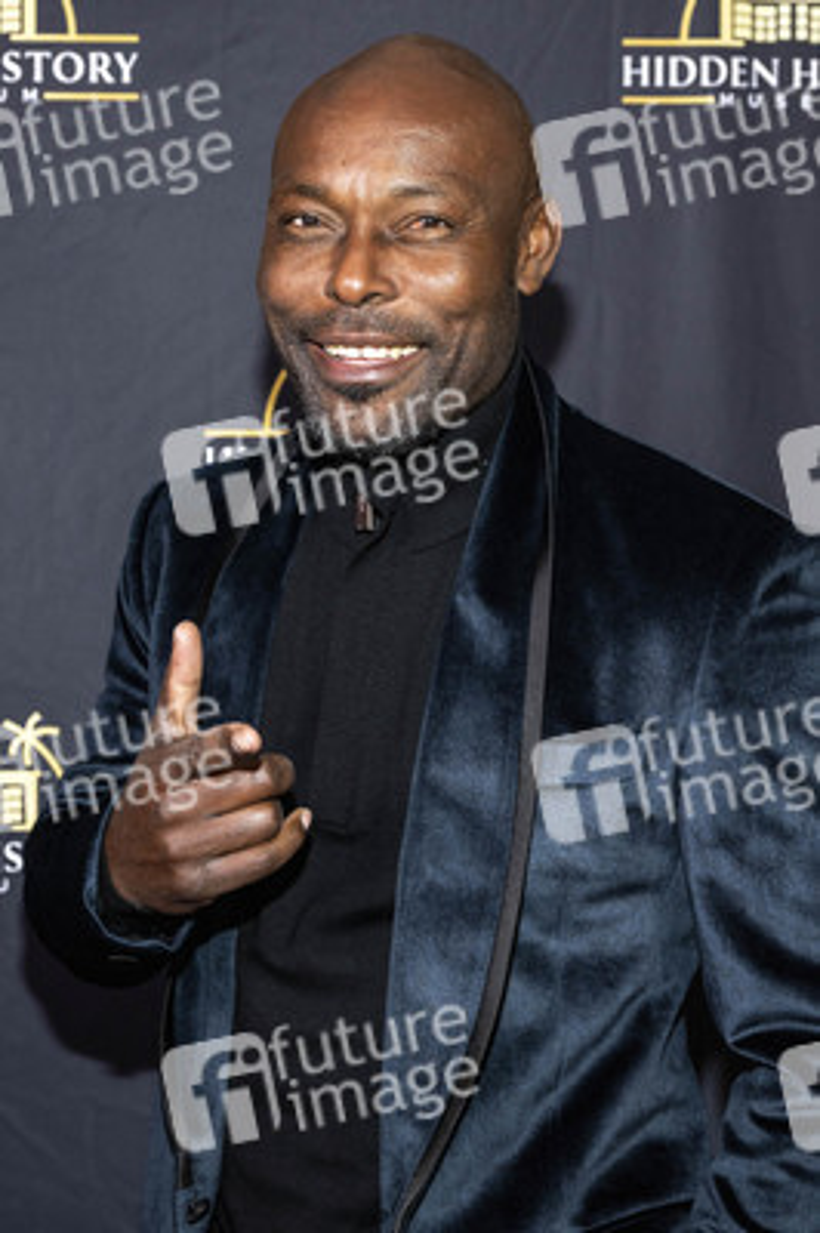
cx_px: 410
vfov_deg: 36.9
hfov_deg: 25.0
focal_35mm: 54
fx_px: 1848
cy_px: 616
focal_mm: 54
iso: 800
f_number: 5.6
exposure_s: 1/200
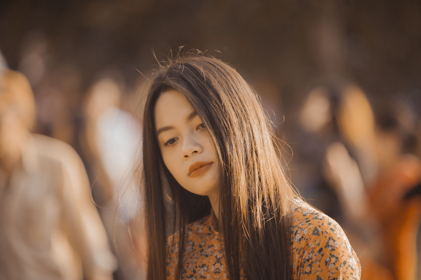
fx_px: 2162
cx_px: 210
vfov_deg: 7.4
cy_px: 140
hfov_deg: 11.1
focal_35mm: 185
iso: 640
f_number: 3.2
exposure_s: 1/1000
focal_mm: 185
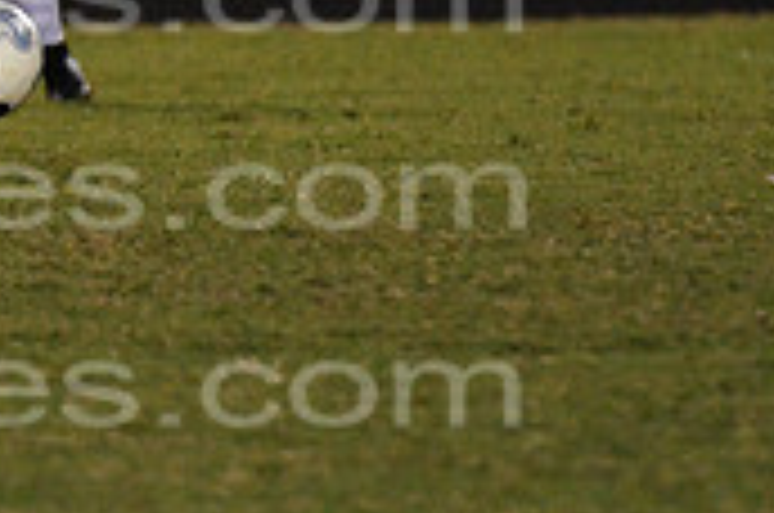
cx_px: -495
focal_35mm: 1014
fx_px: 21760
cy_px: -295
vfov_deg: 1.3
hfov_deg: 2.0
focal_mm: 200
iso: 8000
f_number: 4
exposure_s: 1/800
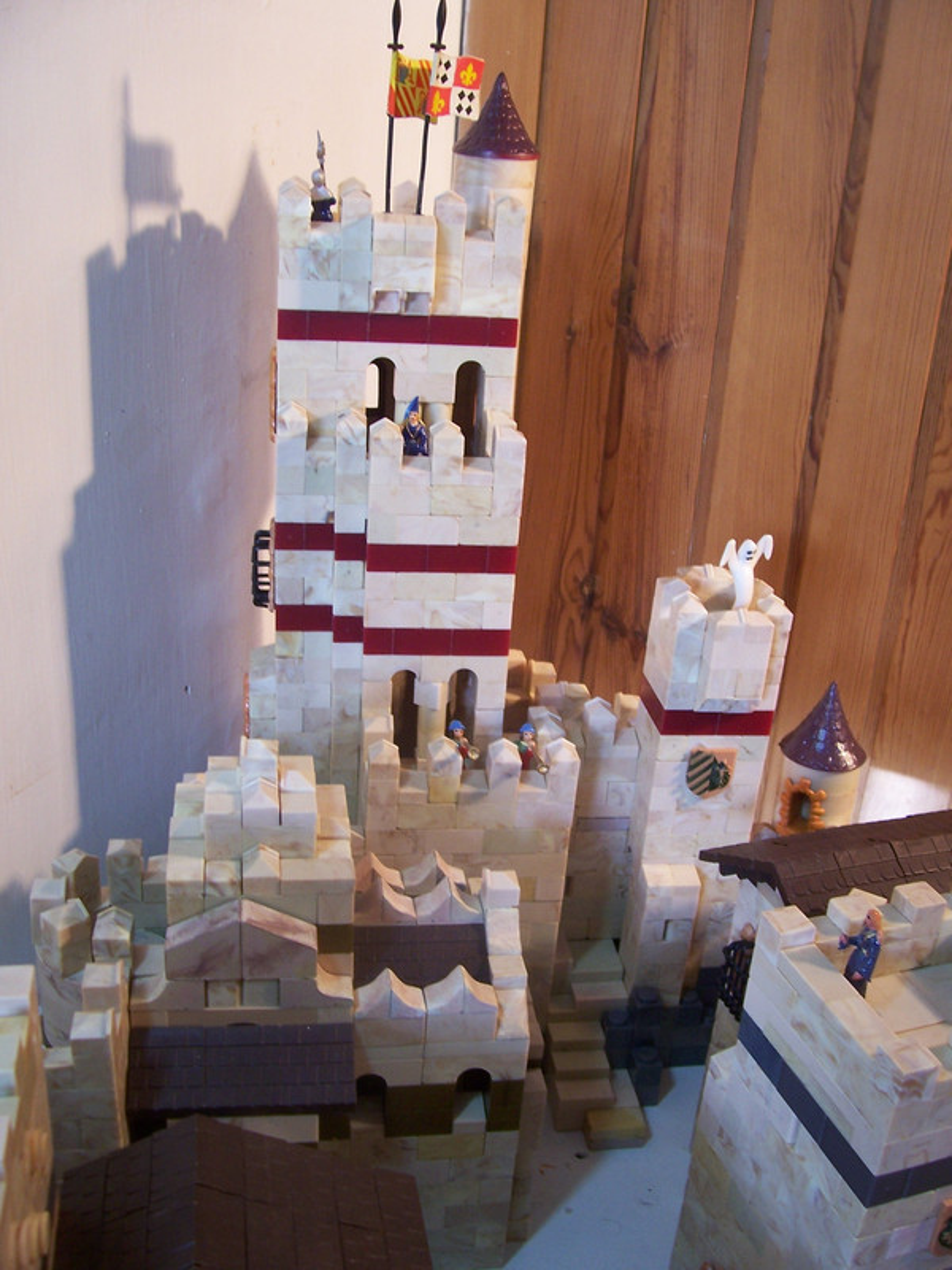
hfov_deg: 41.8
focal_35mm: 34
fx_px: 1247
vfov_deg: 54.0
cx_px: 476
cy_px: 635
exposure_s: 1/30
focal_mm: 5.6
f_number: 2.7
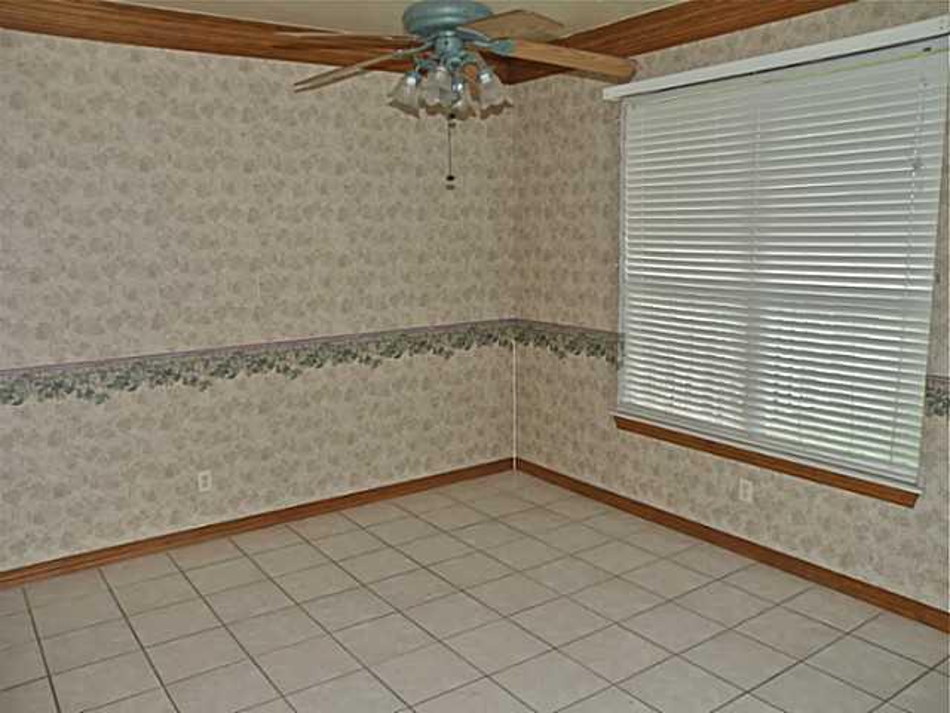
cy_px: 356
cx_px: 475
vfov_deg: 51.4
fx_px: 741
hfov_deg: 65.3
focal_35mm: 27
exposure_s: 1/55.5
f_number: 2.8
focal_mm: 4.7
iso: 70
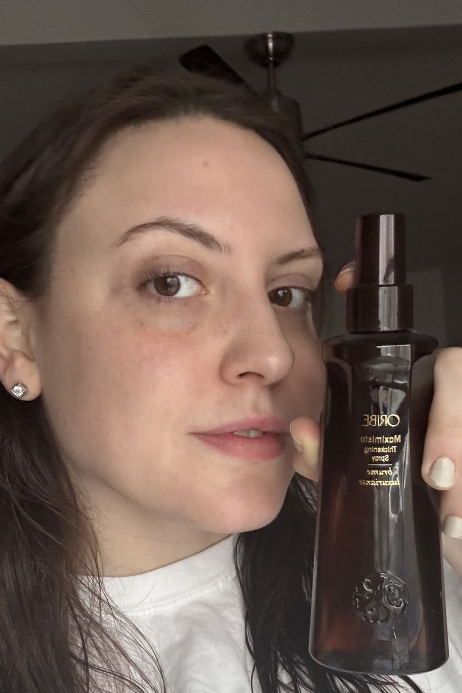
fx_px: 789
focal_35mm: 41
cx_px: 219
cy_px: 453
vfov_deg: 46.8
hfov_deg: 32.6
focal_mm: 2.69
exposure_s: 1/60
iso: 320
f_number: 1.9
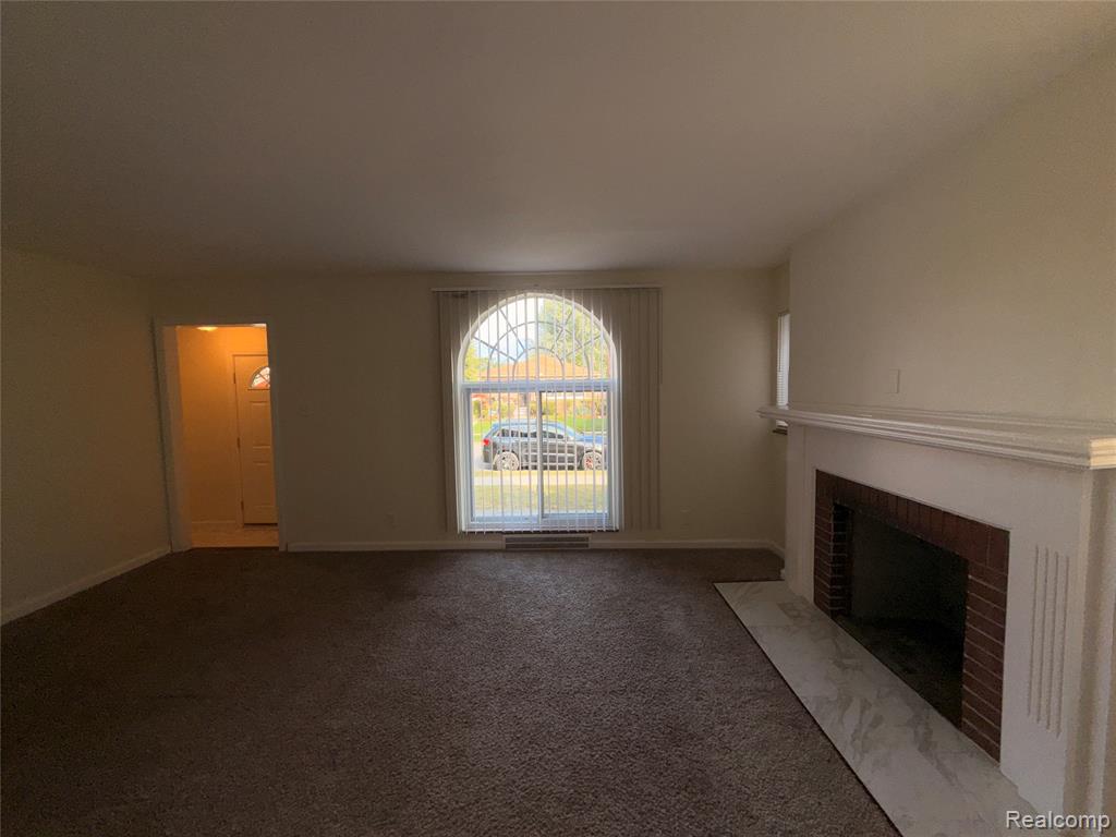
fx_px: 451
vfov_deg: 85.7
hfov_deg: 102.1
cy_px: 418
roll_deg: +1.1
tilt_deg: -2.8
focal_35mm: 14
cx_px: 558
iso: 16
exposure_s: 1/153
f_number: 2.2
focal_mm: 2.22
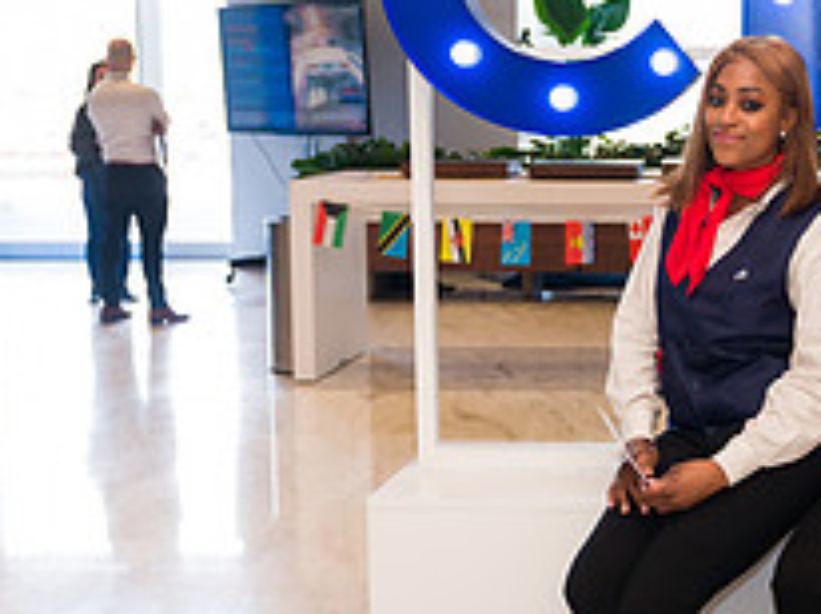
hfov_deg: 28.5
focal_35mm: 65
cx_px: 765
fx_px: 1540
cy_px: 215
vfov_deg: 22.5
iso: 500
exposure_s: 1/200
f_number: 4
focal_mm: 24
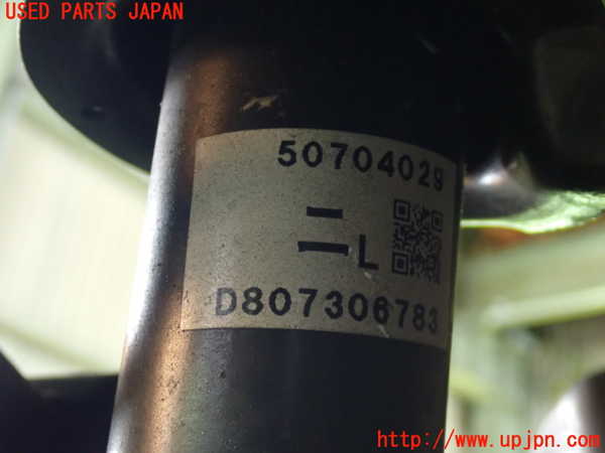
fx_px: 1014
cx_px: 302
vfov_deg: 25.2
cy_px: 226
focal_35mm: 58
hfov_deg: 33.2
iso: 1250
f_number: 3.5
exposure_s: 1/15
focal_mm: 10.35
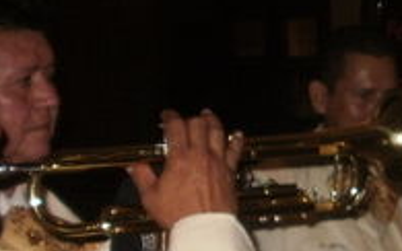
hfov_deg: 15.1
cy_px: 121
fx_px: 1370
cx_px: 658
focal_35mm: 125
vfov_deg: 10.5
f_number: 3.5
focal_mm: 6.3
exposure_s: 1/30
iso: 125
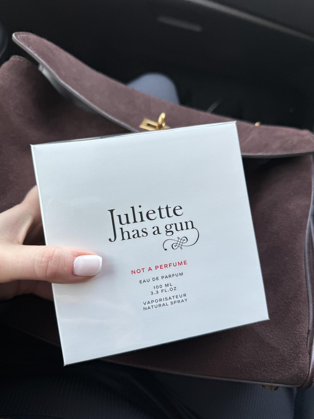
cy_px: 208
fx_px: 302
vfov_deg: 69.4
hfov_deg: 54.9
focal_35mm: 25
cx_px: 153
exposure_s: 1/154
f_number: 1.78
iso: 64
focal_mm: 6.76
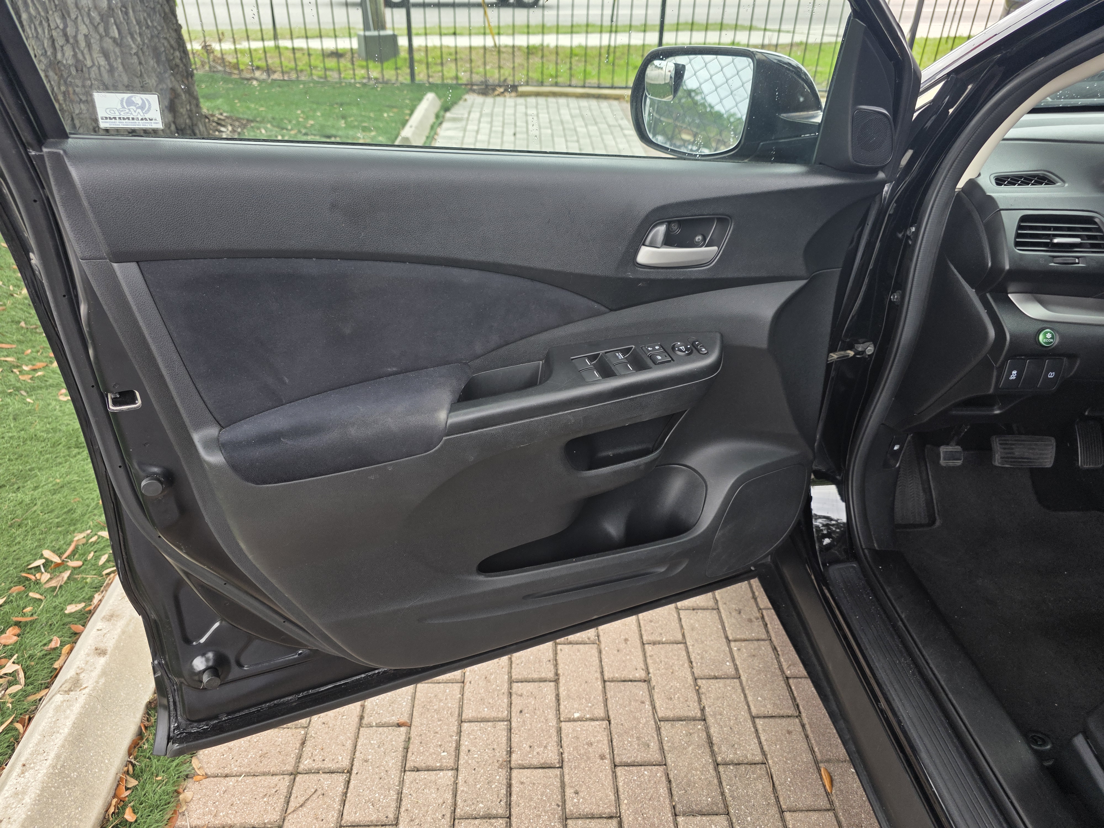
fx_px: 734
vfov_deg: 58.9
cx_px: 552
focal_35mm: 23
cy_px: 414
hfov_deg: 73.9
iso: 64
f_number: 1.7
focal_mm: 6.3
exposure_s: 1/180
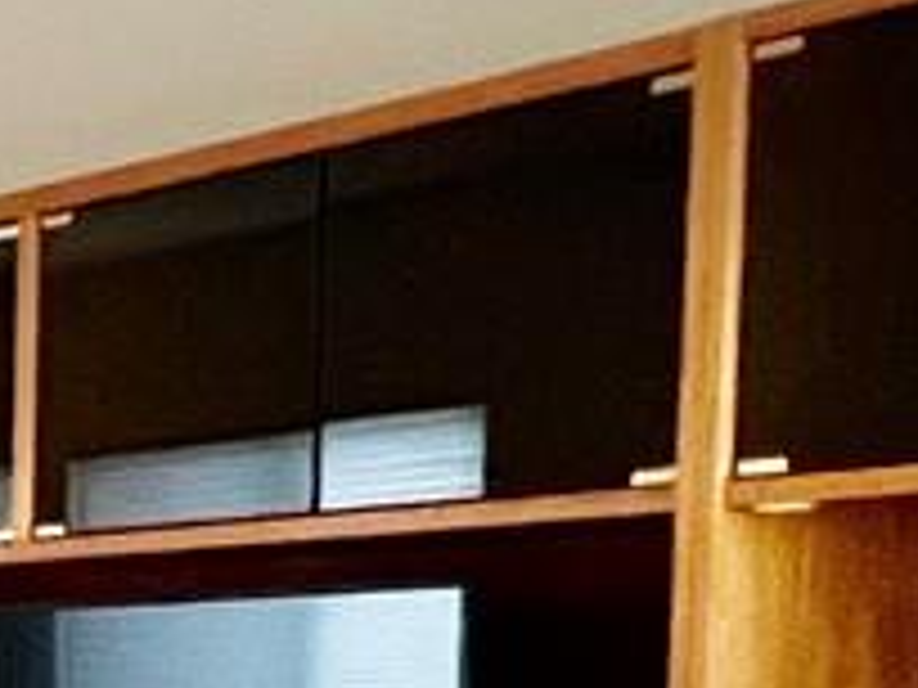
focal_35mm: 102
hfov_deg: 13.5
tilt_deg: -5.0
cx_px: -1350
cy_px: 1016
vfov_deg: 13.7
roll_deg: +1.3
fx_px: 2705
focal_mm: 1.57
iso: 400
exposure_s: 1/60
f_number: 1.8
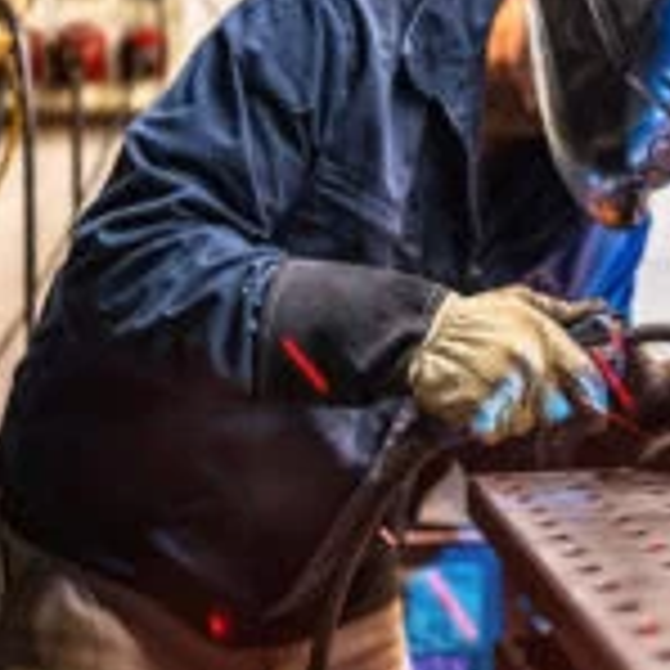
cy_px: 151
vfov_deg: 21.4
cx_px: 782
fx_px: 1752
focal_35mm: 80
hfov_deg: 20.4
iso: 200
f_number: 1.4
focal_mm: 35
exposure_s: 1/320
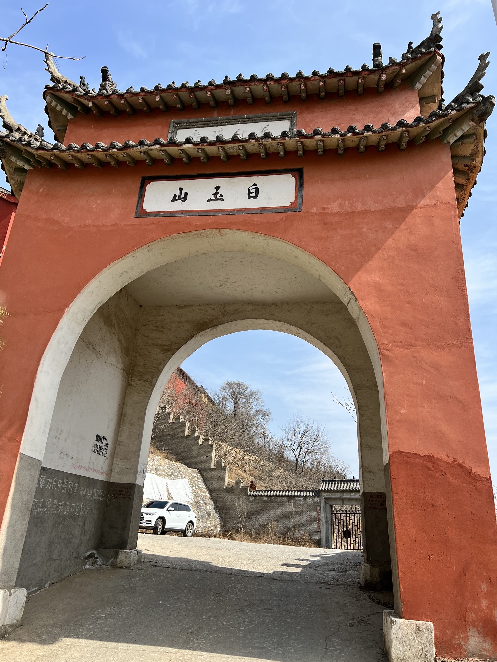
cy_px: 331
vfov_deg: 67.3
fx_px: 498
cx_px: 248
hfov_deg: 53.1
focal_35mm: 26
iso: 50
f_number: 1.5
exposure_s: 1/3356
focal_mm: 5.7
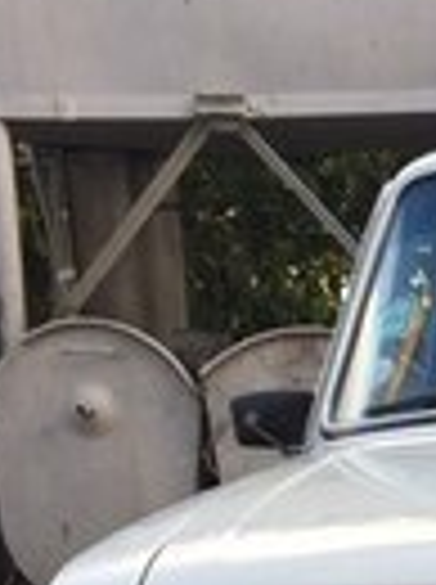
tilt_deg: -9.9
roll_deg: +0.3
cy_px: 760
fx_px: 1870
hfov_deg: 12.1
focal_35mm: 111
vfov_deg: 16.8
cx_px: 805
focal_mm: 4.15
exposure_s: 1/154
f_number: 2.2
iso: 32
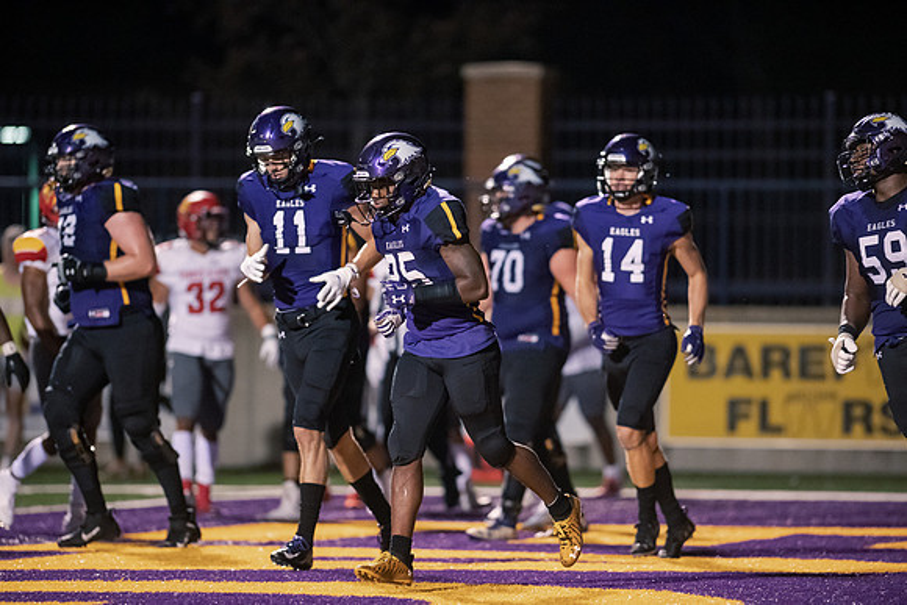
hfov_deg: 6.9
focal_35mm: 300
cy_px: 302
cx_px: 454
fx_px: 7560
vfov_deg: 4.6
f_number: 2.8
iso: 6400
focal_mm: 300
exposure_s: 1/800
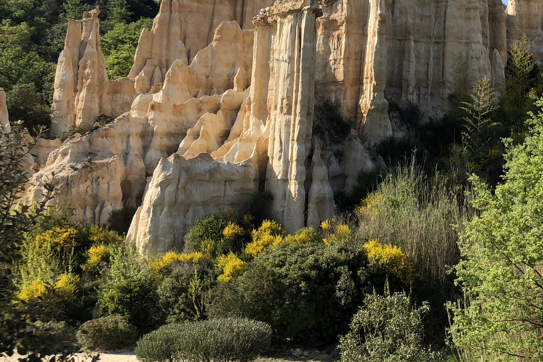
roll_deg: -1.7
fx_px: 860
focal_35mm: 57
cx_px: 426
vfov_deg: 23.7
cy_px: 118
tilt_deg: +3.7
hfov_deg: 34.1
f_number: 1.8
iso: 20
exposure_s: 1/1297
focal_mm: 4
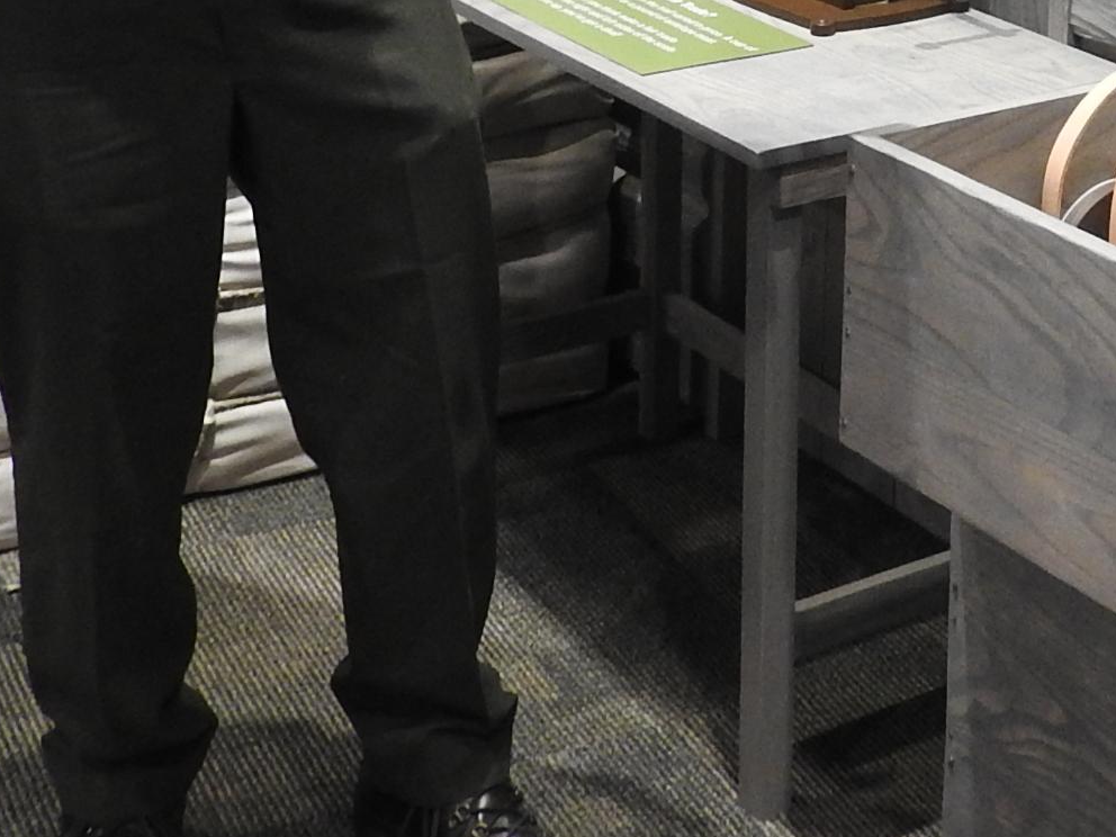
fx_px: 2547
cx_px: 1140
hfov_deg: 23.6
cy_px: -226
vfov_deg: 17.6
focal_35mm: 79
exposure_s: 1/8
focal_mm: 4.3
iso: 400
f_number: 3.3
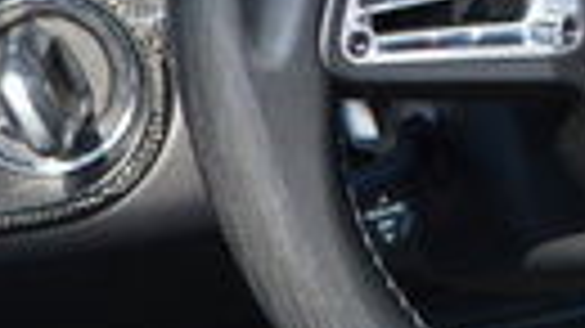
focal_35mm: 250
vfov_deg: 4.8
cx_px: 972
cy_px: -38
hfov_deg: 8.4
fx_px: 3878
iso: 160
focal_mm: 27
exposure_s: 1/125
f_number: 5.6
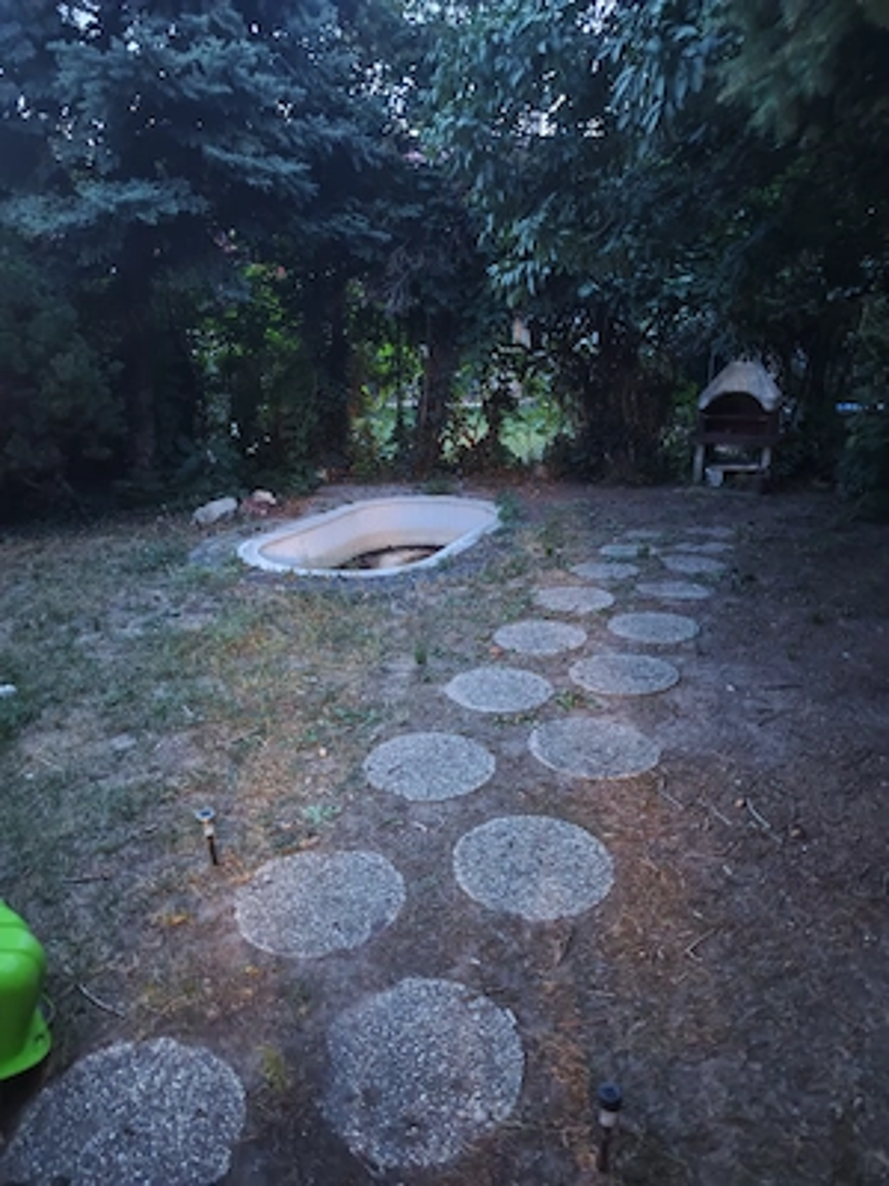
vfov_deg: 73.9
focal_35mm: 23
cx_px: 444
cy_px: 593
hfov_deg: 58.9
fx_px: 788
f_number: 1.62
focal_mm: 6.55
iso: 12800
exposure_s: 1/3.85
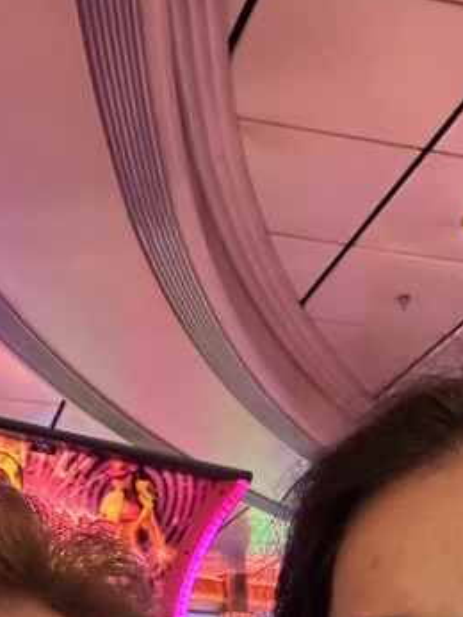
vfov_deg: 25.1
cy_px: 783
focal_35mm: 68
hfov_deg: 21.3
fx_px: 1211
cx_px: 394
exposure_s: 1/30
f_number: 1.9
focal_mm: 2.69
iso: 500
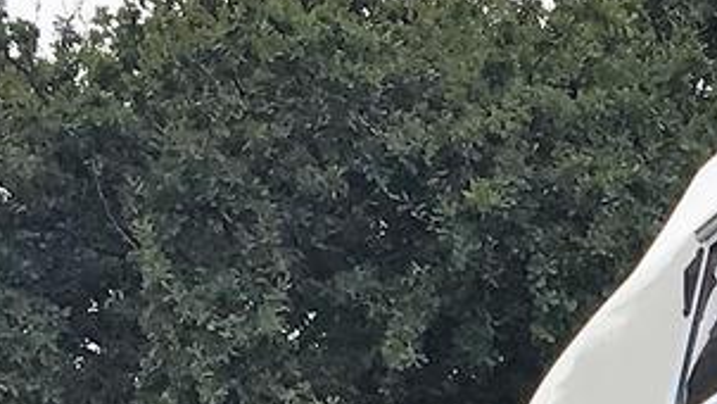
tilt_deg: +1.4
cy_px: 1236
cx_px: 1410
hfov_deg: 9.6
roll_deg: -4.7
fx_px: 3974
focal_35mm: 209
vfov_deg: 5.4
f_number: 2.2
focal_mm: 4.15
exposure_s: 1/384
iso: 25
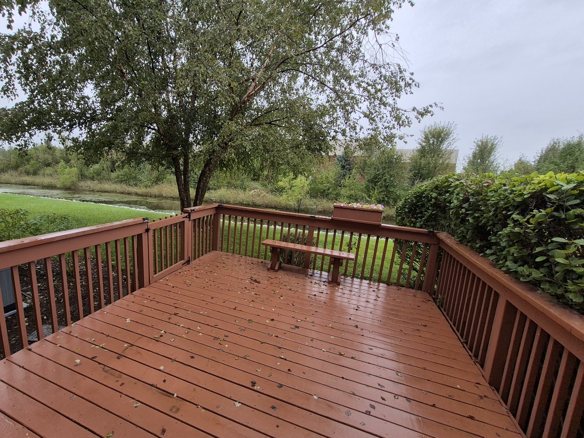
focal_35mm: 15
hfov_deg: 97.6
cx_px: 252
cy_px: 218
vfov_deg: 81.7
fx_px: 253
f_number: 2.2
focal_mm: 1.74
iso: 50
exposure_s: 1/191
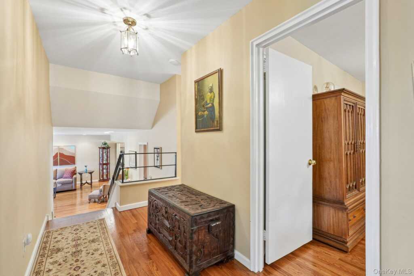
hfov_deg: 96.7
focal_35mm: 16
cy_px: 138
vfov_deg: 73.8
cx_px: 207
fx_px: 184
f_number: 8
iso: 400
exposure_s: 1/2.5
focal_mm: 16
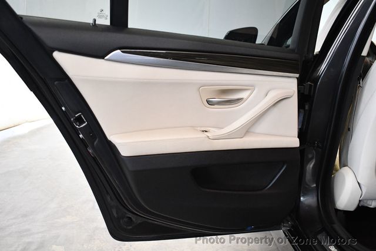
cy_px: 126
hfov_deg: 48.5
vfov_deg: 33.4
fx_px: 418
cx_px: 188
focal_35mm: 40
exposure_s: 1/100
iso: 3200
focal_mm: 27
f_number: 4
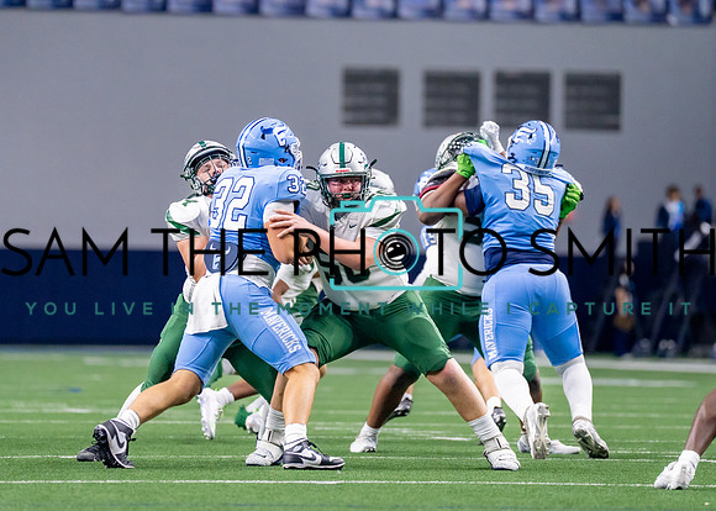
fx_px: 6643
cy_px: 215
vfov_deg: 4.4
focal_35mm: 327
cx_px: 366
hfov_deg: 6.2
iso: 2000
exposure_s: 1/1000
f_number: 2.8
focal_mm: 200
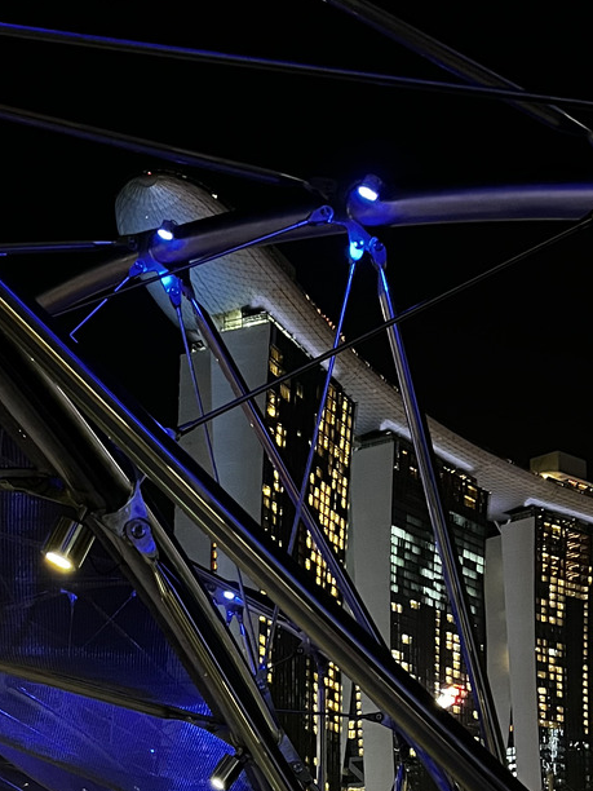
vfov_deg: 27.1
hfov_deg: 21.5
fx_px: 1553
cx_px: 189
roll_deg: +1.3
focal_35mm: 68
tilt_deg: +7.0
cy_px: 778
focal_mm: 5.7
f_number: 1.5
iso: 1000
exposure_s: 1/29
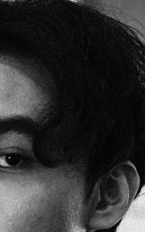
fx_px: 2264
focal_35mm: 358
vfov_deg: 5.8
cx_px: 10
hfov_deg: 3.7
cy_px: 406
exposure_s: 1/80
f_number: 4
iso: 640
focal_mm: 79
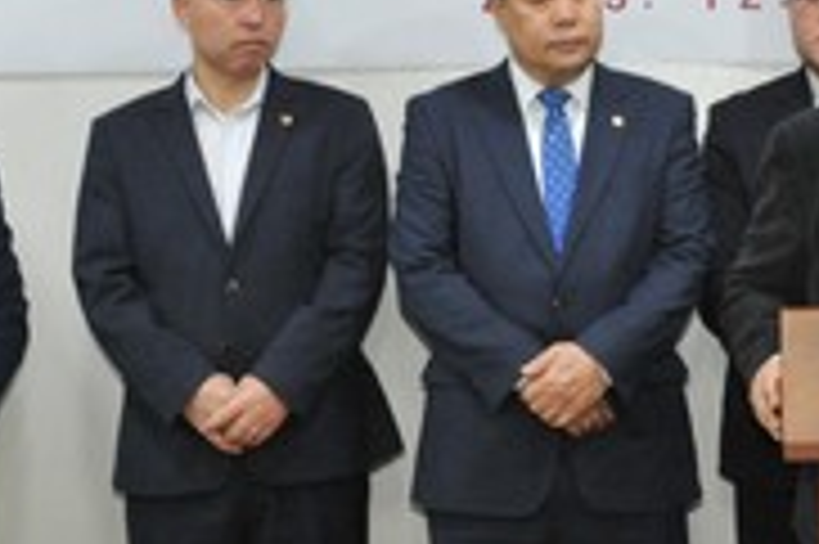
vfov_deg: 10.3
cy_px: 52
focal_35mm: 132
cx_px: 814
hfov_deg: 15.3
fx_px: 3000
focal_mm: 40
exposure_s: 1/160
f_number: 5.6
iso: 3200
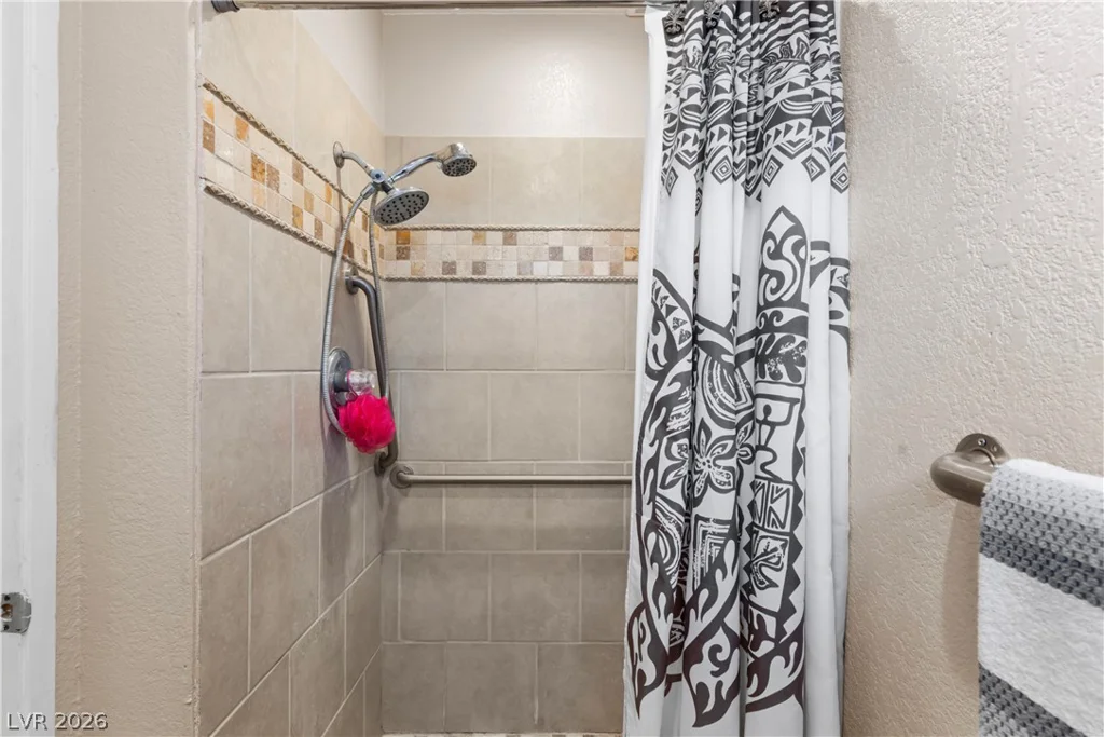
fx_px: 521
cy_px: 368
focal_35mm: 17
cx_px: 552
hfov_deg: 93.3
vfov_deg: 70.5
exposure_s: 1/13
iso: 500
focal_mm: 17
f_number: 8
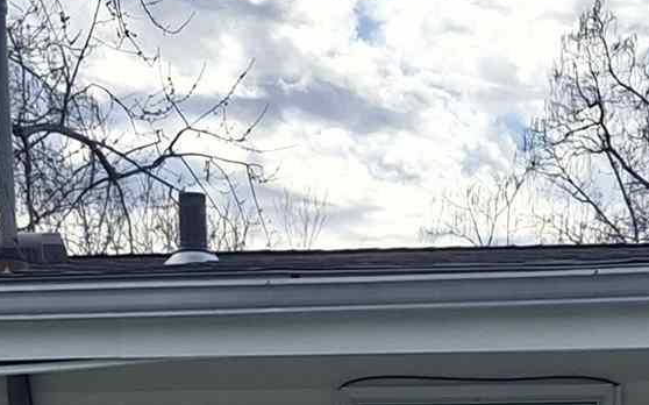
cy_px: 1230
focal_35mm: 146
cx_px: 777
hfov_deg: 13.9
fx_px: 2581
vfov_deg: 7.8
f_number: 1.8
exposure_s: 1/1845
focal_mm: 4.69
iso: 32
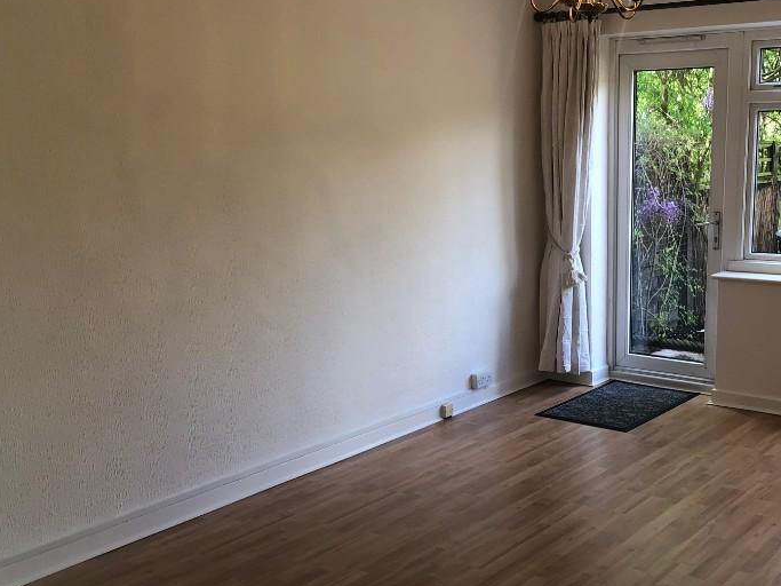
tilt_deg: -13.5
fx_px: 947
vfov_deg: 34.2
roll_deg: +0.7
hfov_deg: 43.9
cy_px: 351
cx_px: 543
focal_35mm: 42
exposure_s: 1/100
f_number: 1.8
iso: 40
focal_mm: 3.99
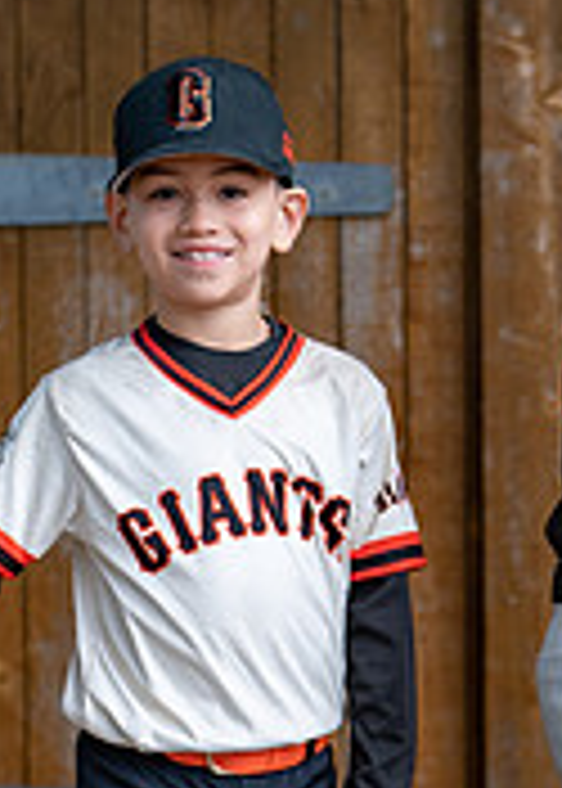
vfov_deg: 9.5
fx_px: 4693
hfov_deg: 6.8
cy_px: 688
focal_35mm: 210
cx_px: 483
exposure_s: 1/320
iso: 100
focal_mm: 50
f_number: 1.2
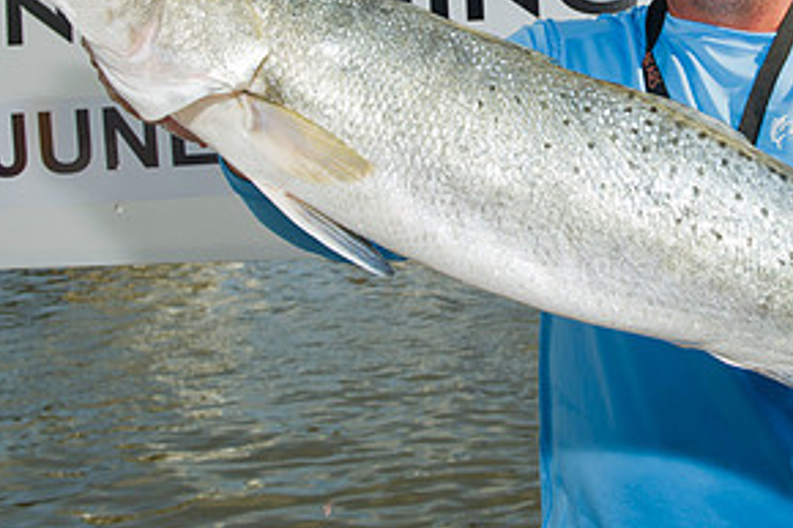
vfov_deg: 23.5
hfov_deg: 34.9
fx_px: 1233
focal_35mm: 56
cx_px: 599
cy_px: 49
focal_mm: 28
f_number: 10
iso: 125
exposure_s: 1/250
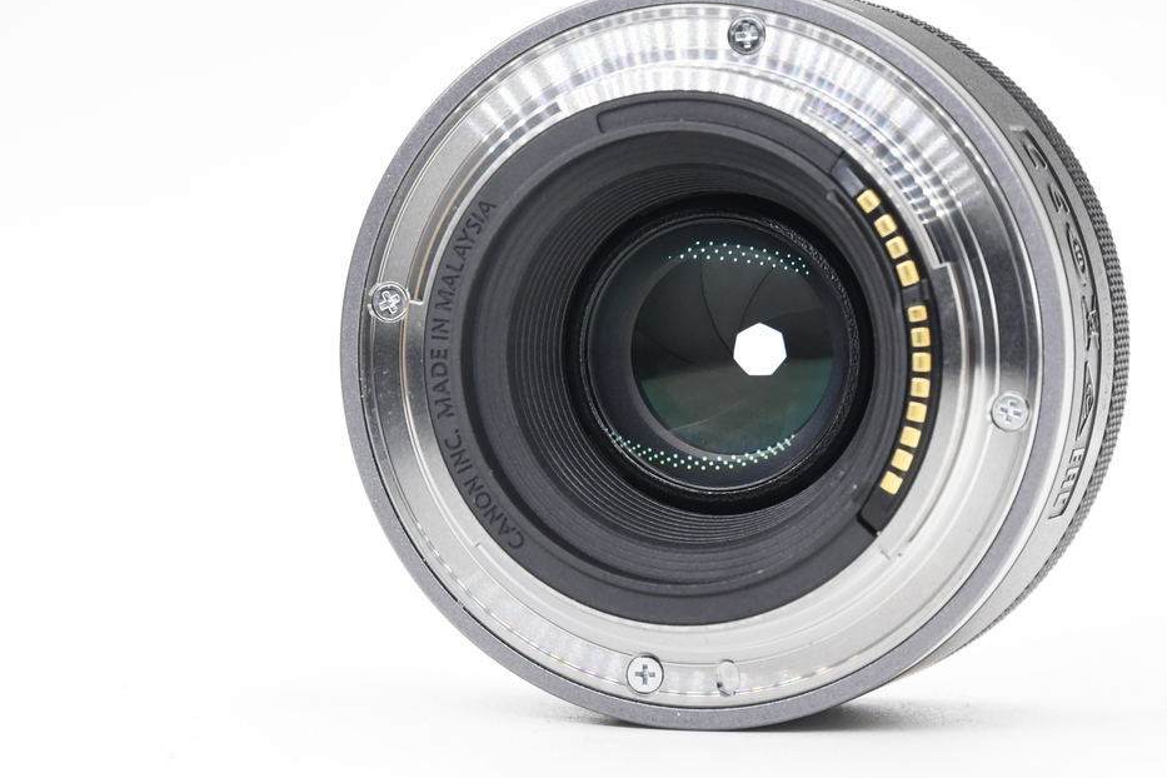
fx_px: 6256
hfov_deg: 10.7
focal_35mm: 193
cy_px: 351
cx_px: 718
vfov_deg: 7.1
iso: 1250
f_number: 8
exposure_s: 1/125
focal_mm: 80
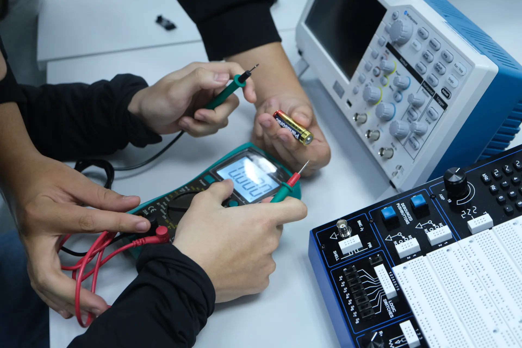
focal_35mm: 42
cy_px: 174
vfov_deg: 31.9
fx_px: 609
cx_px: 261
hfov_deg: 46.4
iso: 2000
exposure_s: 1/125
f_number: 3.6
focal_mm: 27.7
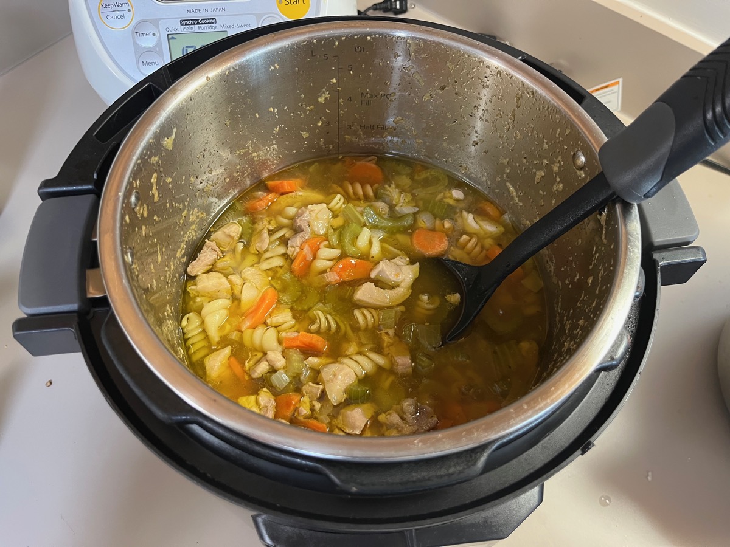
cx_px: 365
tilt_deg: -60.1
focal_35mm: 26
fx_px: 548
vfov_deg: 53.1
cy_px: 274
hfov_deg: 67.3
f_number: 1.6
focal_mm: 5.1
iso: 400
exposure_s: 1/60
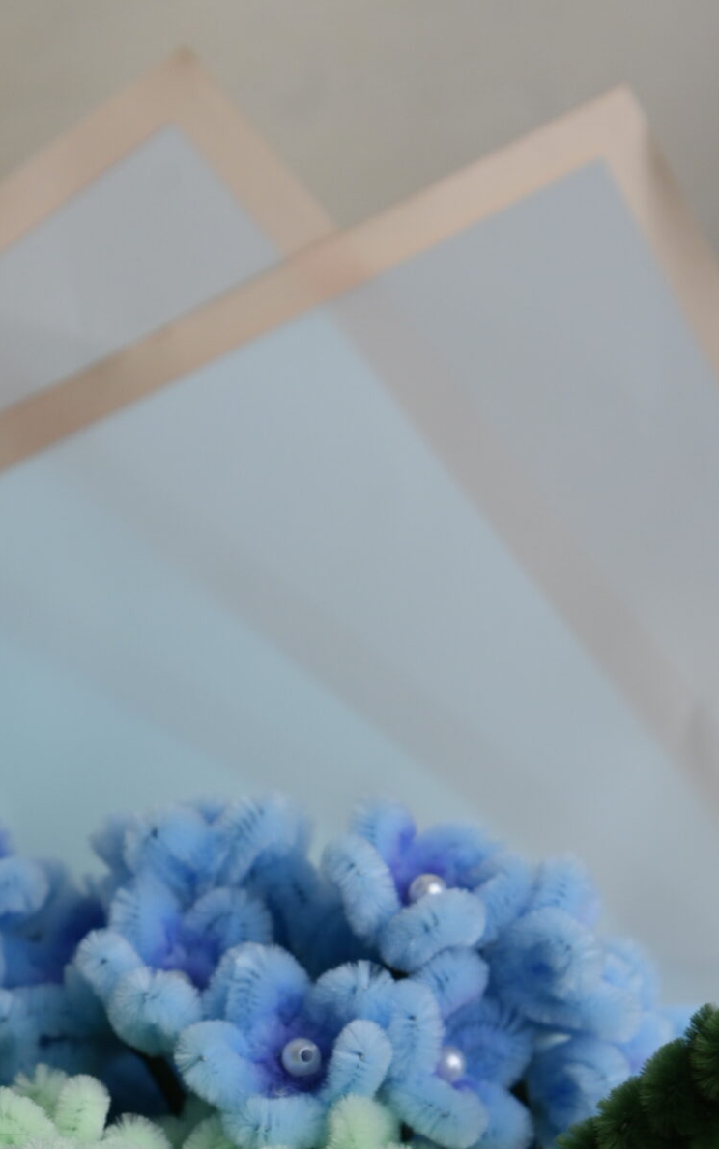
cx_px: 127
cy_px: 1079
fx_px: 5360
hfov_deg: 7.7
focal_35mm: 171
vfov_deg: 12.1
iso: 400
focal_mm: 78
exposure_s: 1/125
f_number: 5.6
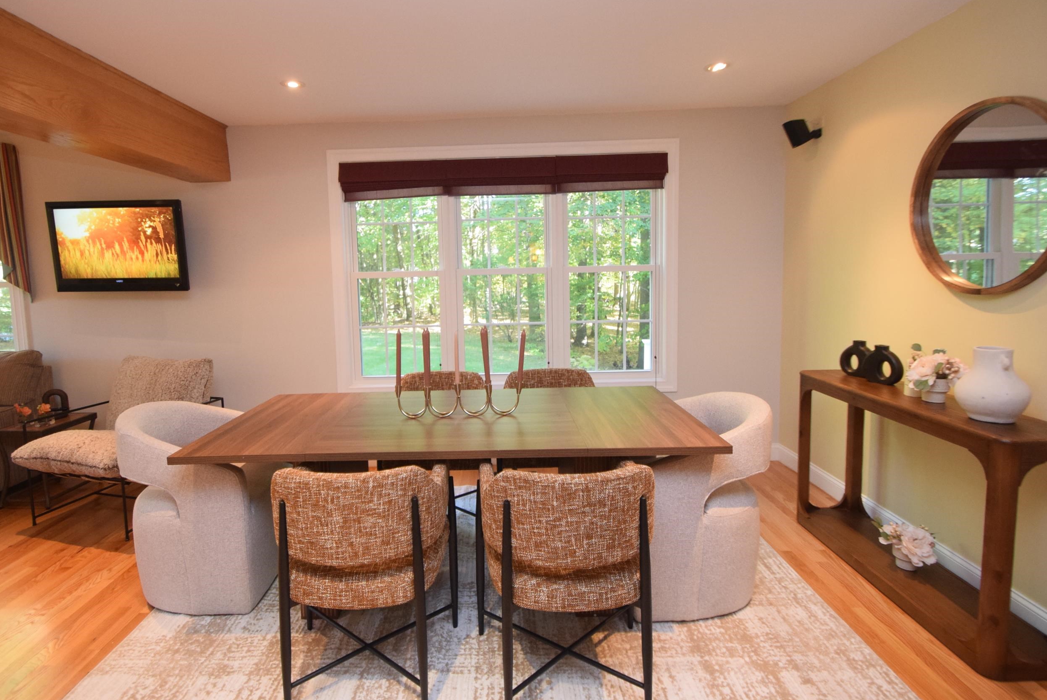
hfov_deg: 89.9
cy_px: 301
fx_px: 524
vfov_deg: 67.2
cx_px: 494
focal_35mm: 18
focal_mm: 10
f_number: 3.5
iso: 1600
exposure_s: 1/60
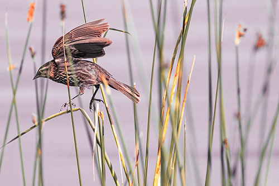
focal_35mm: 700
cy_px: 93
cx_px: 140
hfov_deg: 2.9
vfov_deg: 2.0
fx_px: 5423
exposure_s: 1/4000
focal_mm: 700
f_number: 11
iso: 2500
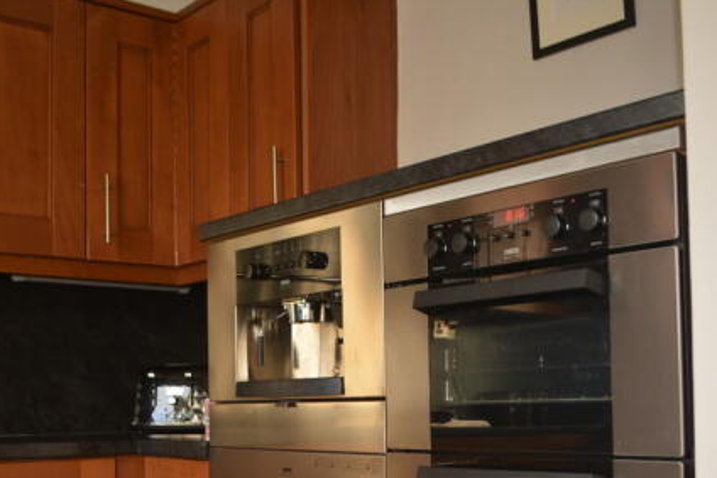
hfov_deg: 38.8
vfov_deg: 26.2
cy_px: 350
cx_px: 331
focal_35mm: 51
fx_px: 1016
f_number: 3.8
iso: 400
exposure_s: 1/60
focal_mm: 22
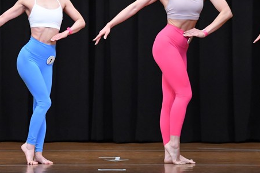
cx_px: 54
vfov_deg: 4.0
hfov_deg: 6.0
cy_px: 59
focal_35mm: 346
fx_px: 2498
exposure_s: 1/400
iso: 6400
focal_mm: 135
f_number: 5.6
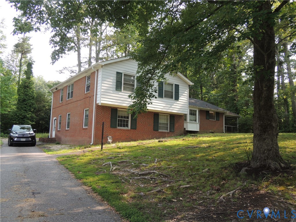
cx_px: 148
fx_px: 257
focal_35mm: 30
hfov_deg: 60.0
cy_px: 111
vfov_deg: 46.8
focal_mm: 5.3
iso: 100
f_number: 3.1
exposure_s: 1/200
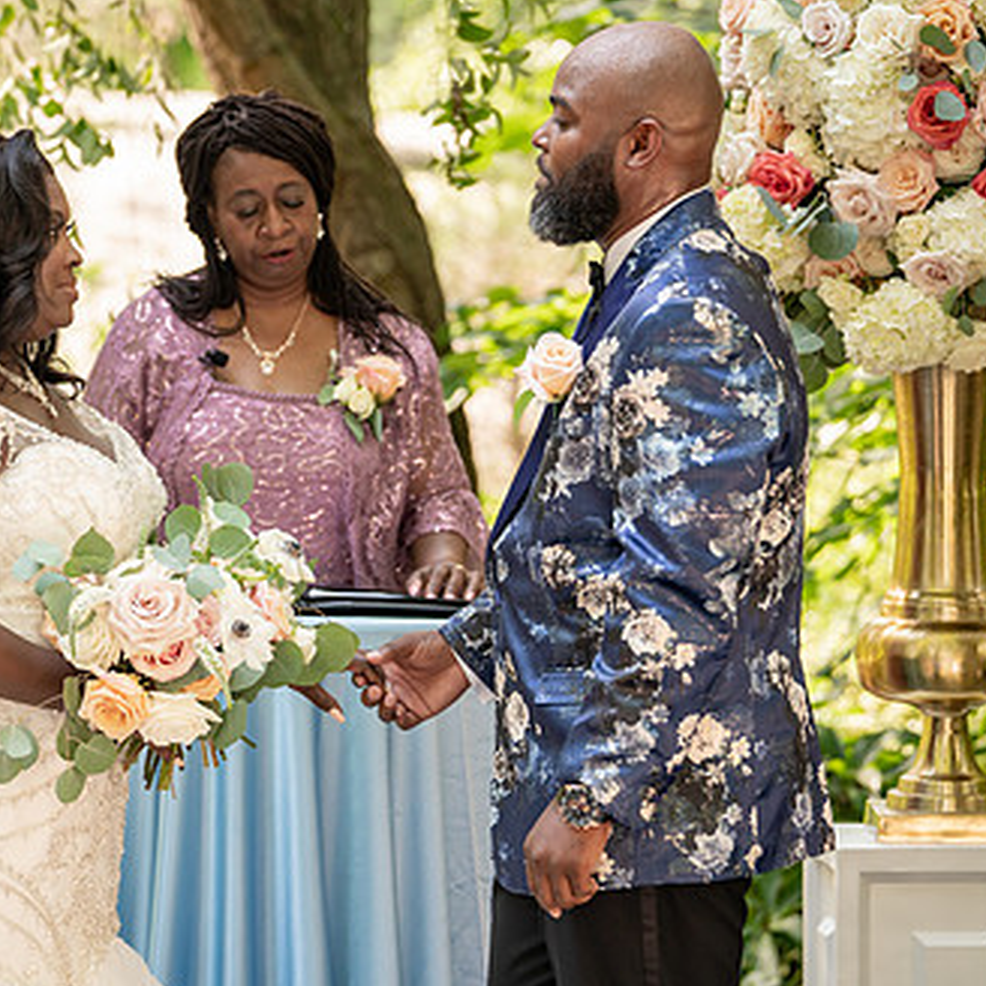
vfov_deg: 8.9
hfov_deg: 8.9
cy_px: 503
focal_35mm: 196
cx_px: 336
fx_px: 6316
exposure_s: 1/200
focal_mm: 127
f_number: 4
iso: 400
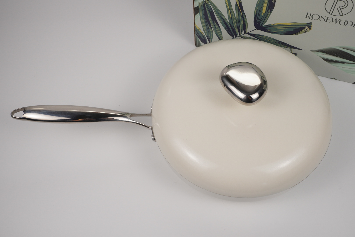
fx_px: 340
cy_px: 118
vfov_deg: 38.4
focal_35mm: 34
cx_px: 178
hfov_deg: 55.1
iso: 160
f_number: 13
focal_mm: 23
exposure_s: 1/40
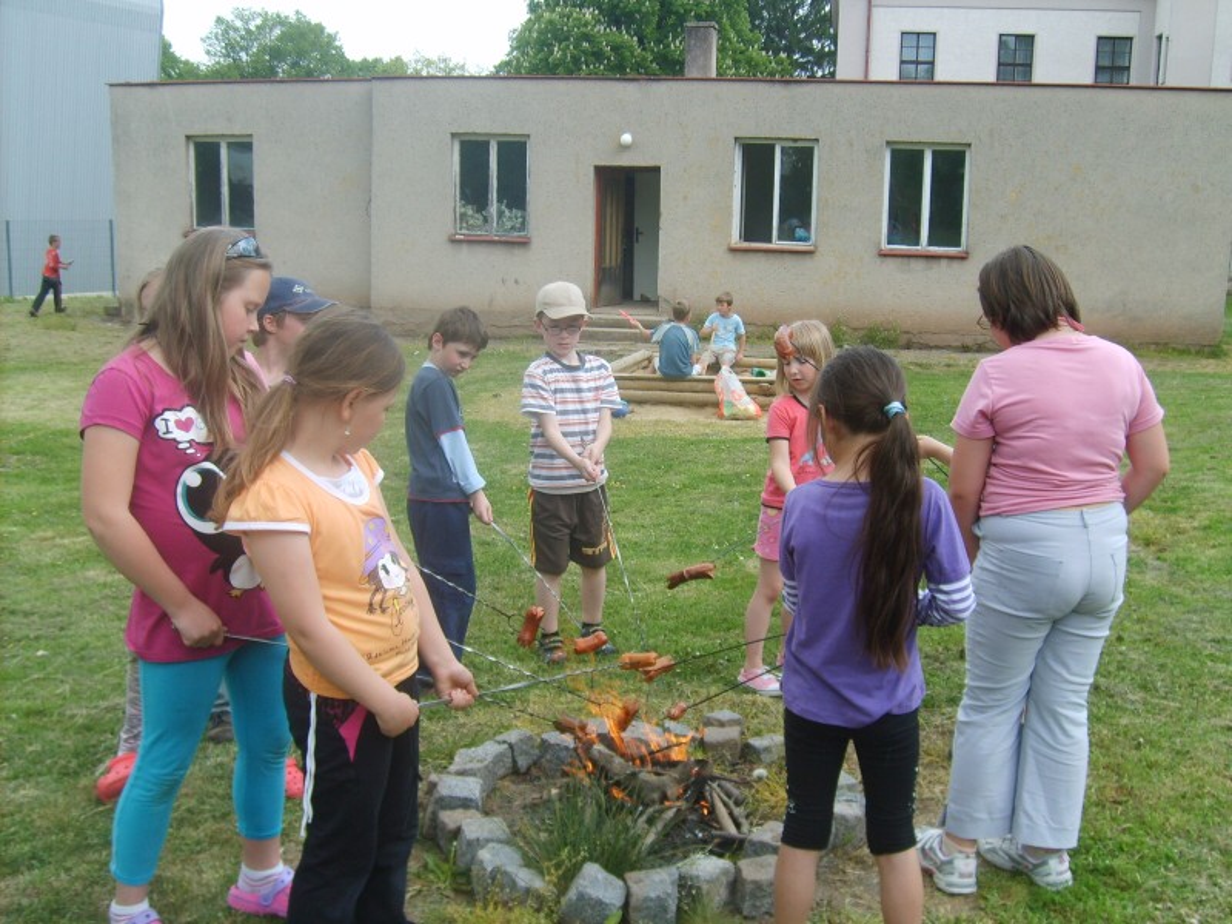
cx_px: 616
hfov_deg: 52.6
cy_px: 462
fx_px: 1246
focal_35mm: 35
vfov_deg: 40.7
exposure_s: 1/350
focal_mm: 5.8
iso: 50
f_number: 2.8
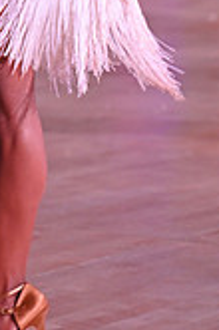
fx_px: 4334
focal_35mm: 473
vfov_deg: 4.3
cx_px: -67
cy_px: -169
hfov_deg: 2.9
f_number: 4.5
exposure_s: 1/320
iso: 2500
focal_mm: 135
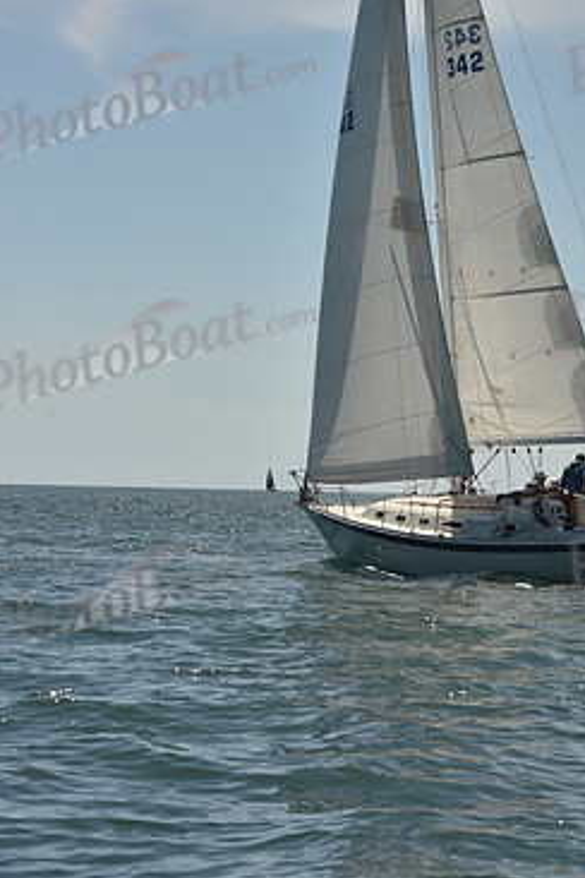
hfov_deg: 12.3
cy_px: 192
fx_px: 2705
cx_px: 442
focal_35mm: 111
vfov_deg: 18.3
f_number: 8
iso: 250
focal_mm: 70
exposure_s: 1/800
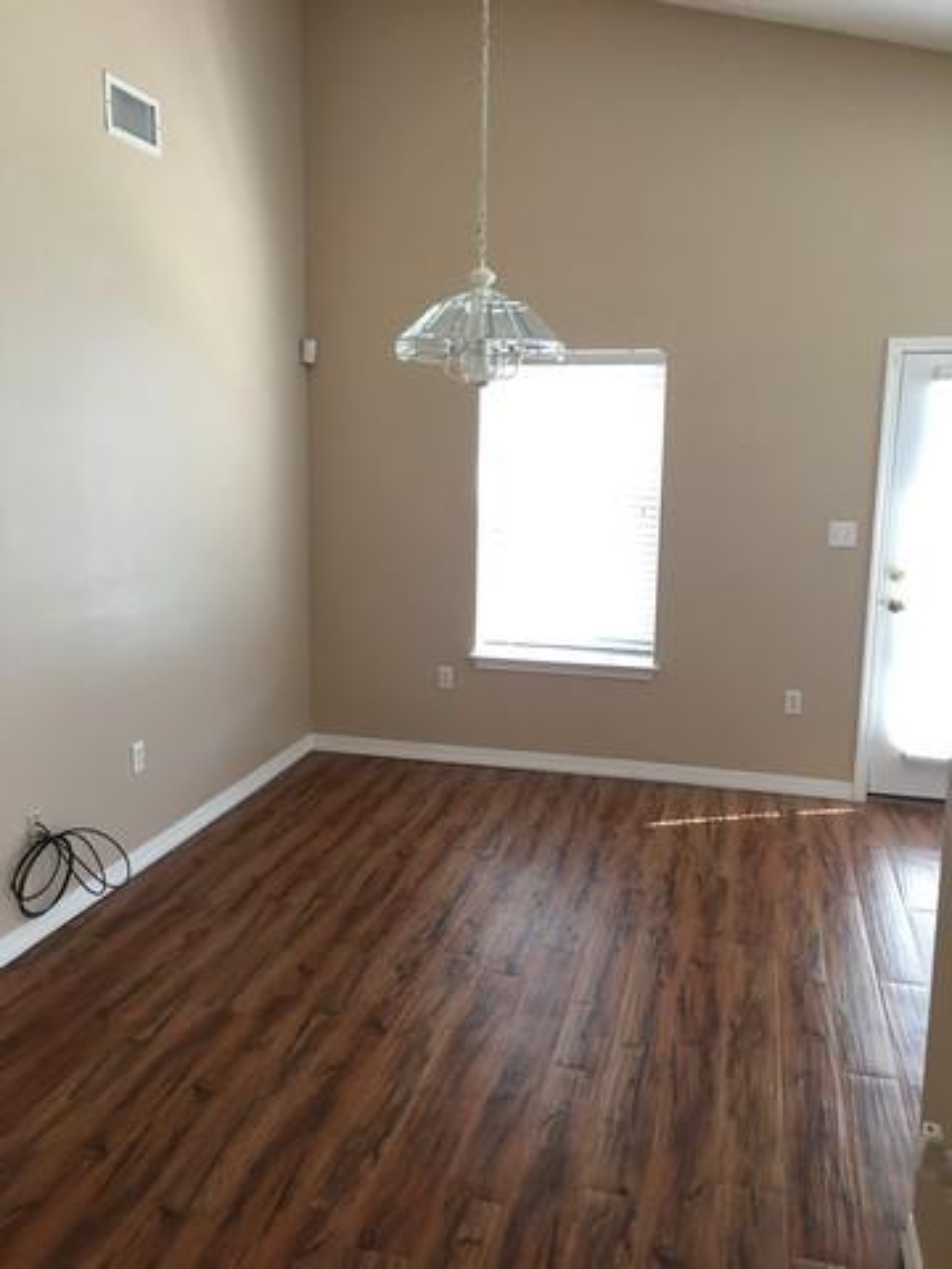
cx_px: 476
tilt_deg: -8.5
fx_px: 1063
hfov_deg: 48.2
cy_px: 634
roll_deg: -0.6
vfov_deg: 61.7
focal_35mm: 29
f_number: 2.2
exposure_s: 1/15
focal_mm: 4.15
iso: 50
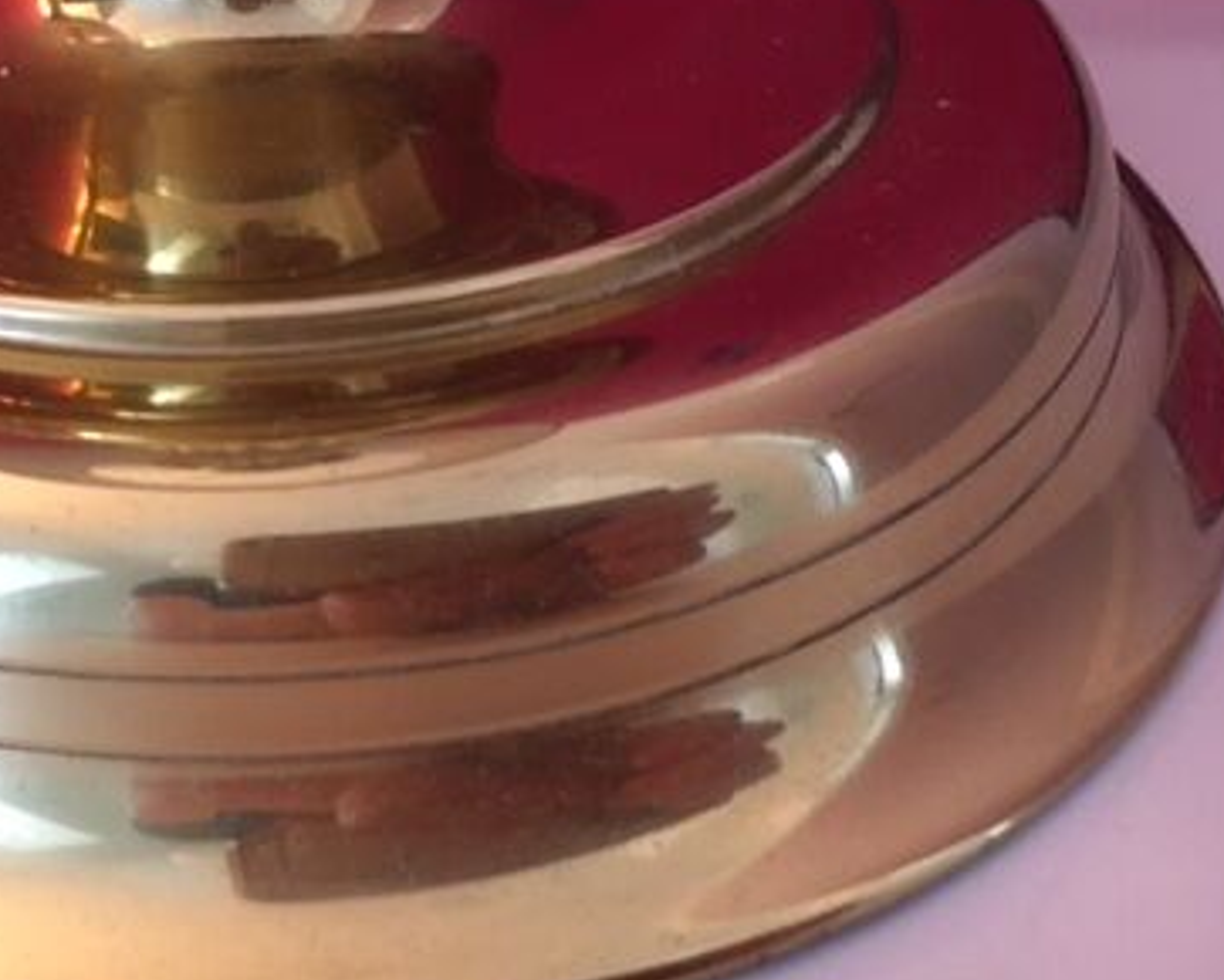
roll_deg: +2.0
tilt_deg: -30.1
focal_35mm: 50
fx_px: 1812
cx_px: 193
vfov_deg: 29.7
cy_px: 223
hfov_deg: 35.7
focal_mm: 4.15
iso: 200
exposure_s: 1/20
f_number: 2.2
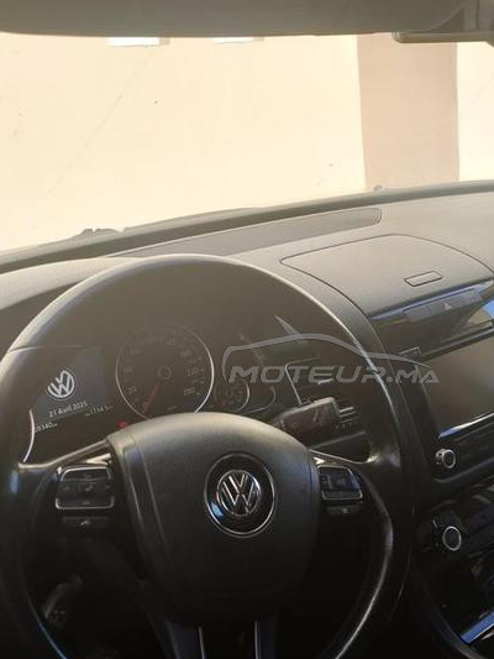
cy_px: 358
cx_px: 330
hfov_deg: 32.6
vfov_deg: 42.9
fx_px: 837
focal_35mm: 44
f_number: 1.7
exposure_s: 1/339
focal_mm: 4.77
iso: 168
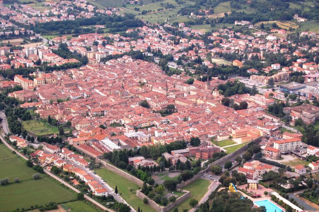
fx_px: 664
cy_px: 106
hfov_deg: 27.0
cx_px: 160
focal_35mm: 75
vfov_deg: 18.2
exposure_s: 1/250
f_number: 10
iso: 250
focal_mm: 50
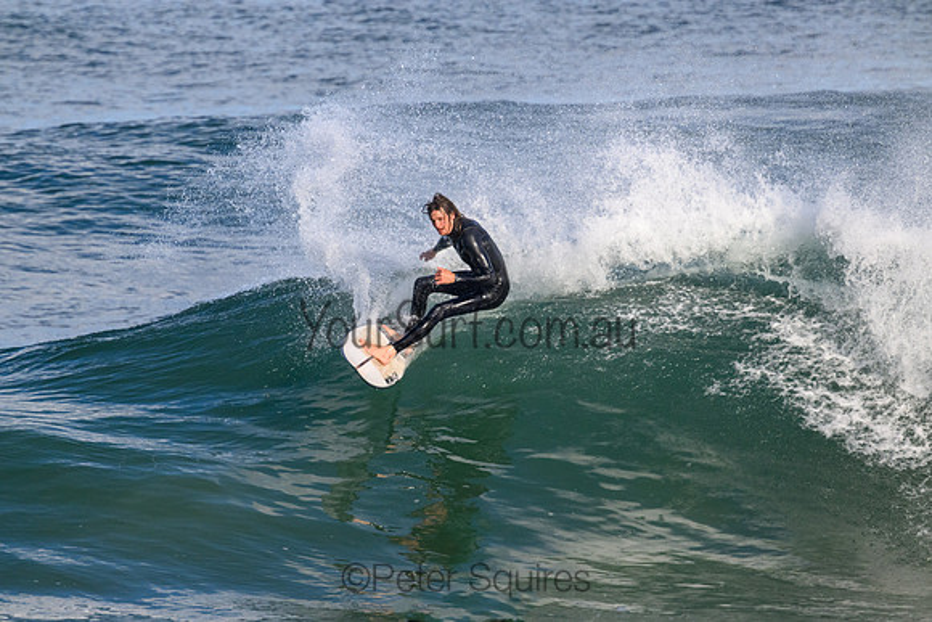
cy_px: 311
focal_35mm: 800
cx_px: 466
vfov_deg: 1.7
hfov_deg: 2.6
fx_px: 20715
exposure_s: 1/2000
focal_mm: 800
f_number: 11
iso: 2500
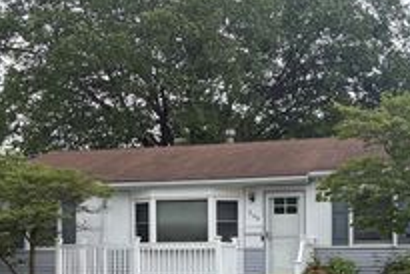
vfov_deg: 20.2
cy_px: 257
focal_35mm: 66
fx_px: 752
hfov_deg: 30.5
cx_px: 208
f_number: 1.6
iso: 64
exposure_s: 1/694
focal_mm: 5.96
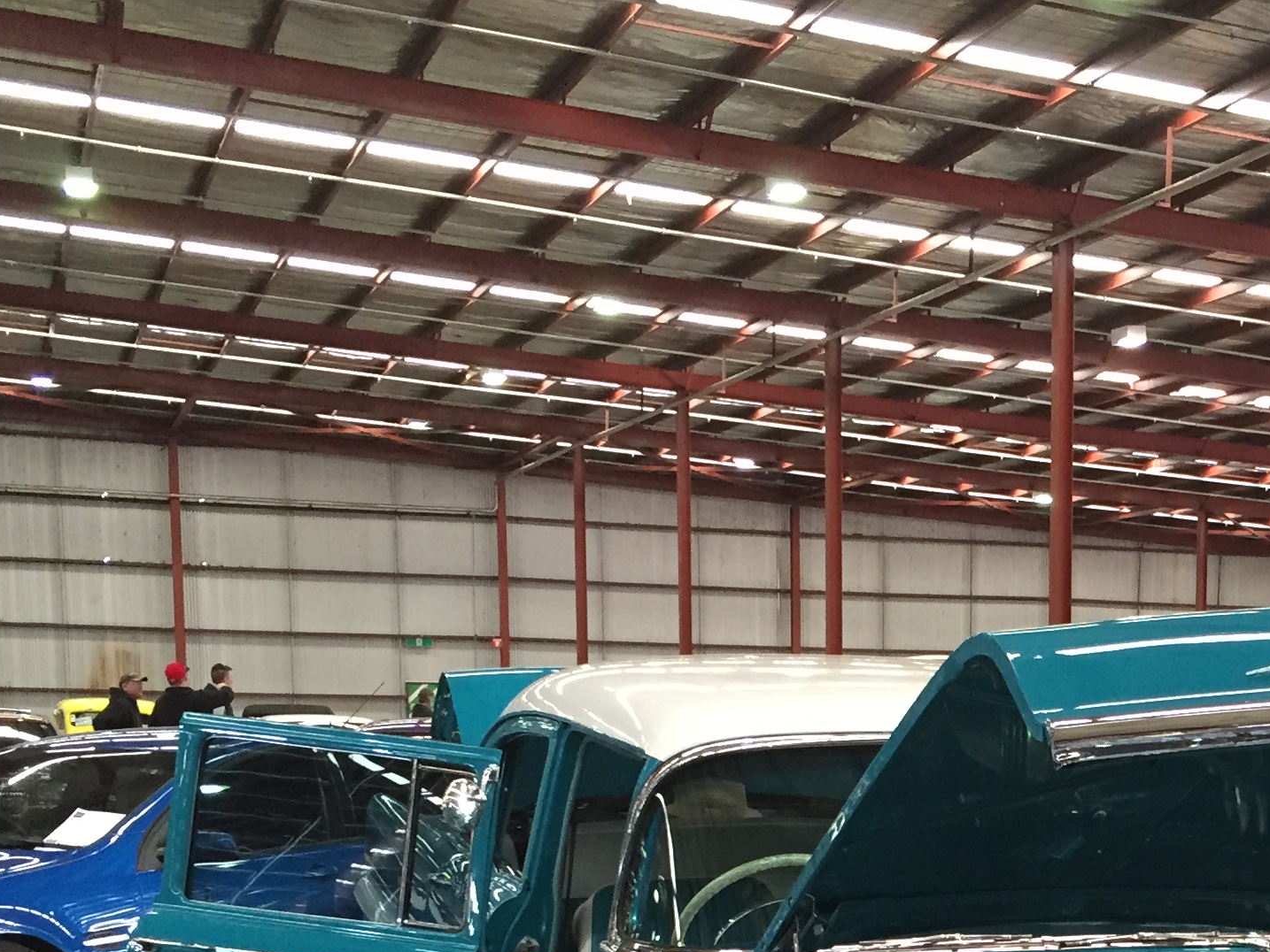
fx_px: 2422
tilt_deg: -7.6
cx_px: 1125
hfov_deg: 28.3
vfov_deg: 21.2
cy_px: 1040
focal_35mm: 66
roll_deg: -1.1
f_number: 2.2
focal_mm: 4.15
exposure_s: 1/30
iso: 160
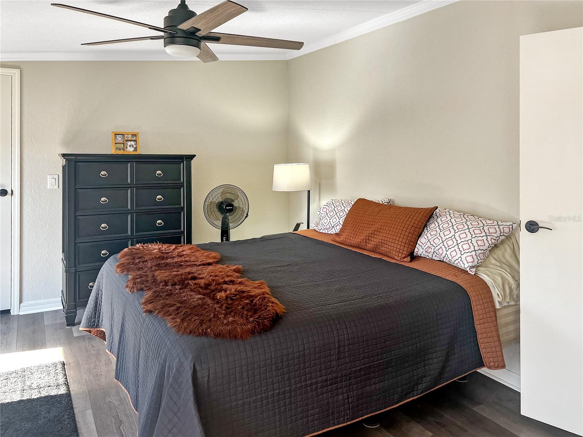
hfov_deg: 67.3
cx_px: 292
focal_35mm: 26
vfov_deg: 53.1
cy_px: 218
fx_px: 438
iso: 125
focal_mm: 5.7
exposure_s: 1/120
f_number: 1.5
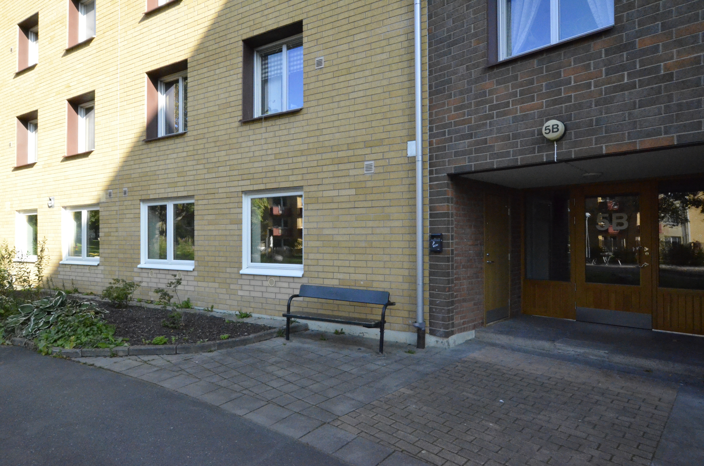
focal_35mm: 21
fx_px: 410
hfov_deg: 81.3
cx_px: 352
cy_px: 233
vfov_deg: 59.3
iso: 6400
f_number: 14
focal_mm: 14
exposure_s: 1/800
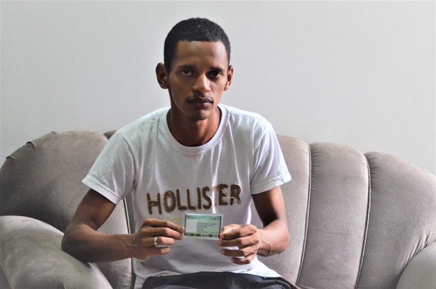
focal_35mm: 105
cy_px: 144
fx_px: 1269
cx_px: 218
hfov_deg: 19.5
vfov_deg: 13.0
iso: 500
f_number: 5
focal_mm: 70
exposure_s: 1/100
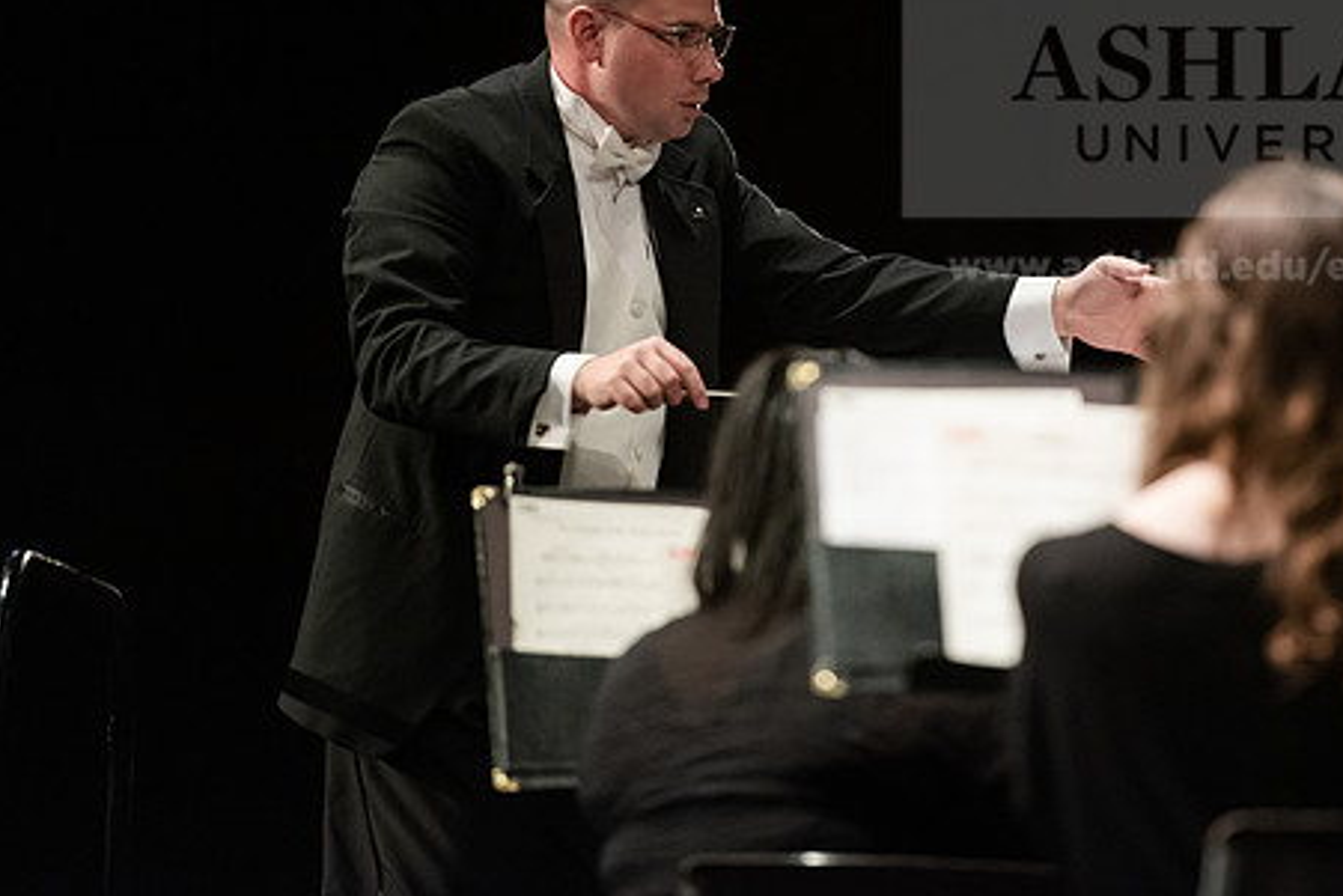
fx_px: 9590
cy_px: 329
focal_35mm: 257
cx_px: 813
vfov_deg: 5.4
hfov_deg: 8.0
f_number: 3.2
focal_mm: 200
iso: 5000
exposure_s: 1/250
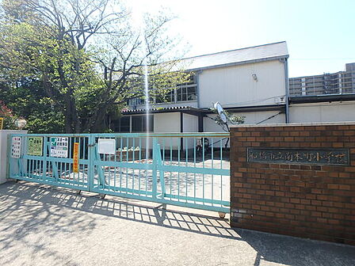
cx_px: 178
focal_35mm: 21
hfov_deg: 79.0
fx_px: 215
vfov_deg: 63.4
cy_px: 133
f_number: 3.5
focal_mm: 3.7
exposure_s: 1/640
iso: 125
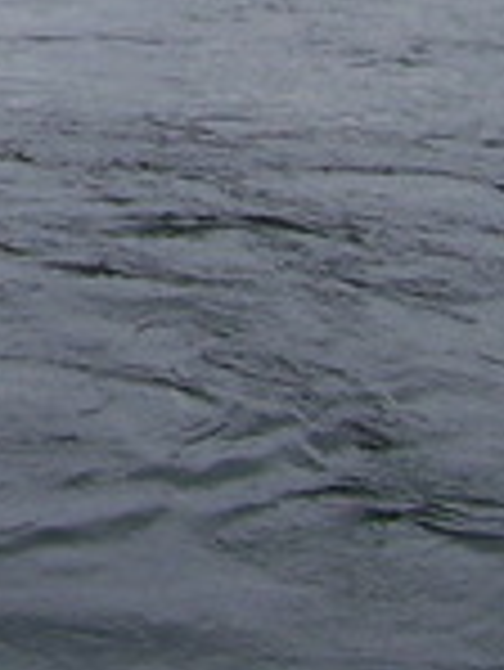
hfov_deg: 7.9
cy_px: -468
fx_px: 3412
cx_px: -673
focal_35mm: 176
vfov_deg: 10.6
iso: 80
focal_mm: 5.6
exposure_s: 1/500
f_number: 4.8
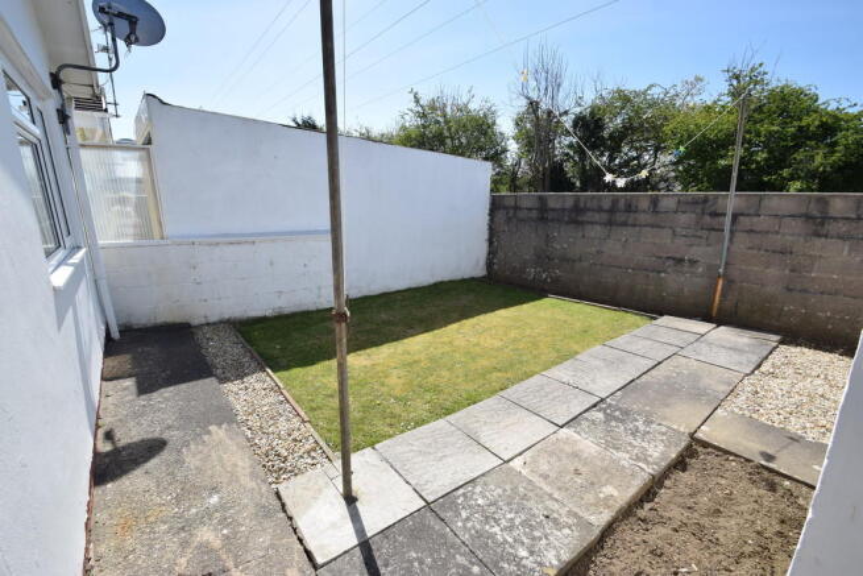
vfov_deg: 77.4
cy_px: 288
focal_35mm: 15
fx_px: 360
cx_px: 432
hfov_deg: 100.4
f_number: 10
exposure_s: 1/400
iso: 200
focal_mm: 10
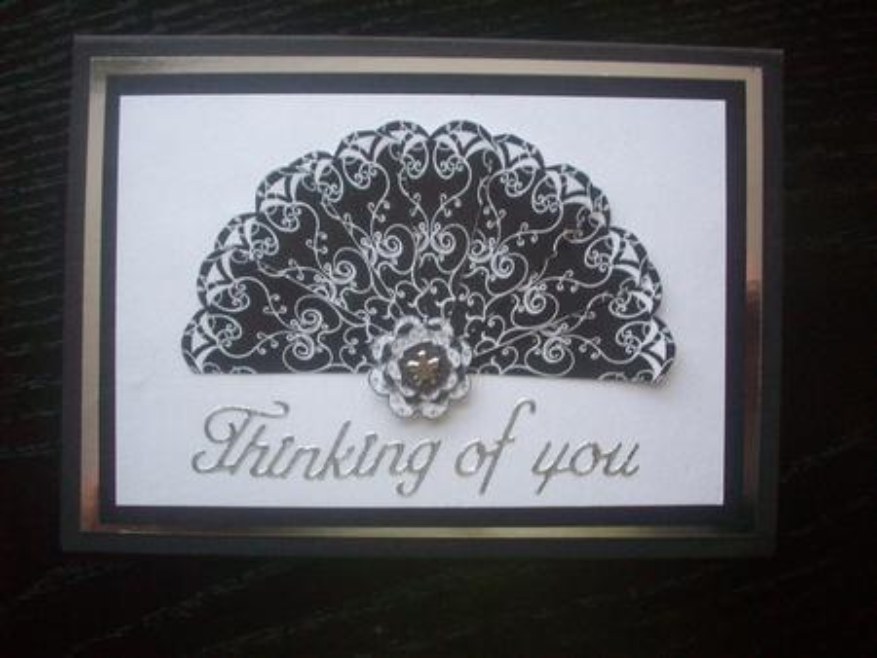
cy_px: 329
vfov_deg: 38.7
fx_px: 938
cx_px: 438
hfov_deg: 50.1
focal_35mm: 37
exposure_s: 1/23.1
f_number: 2.8
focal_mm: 6.2
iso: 160
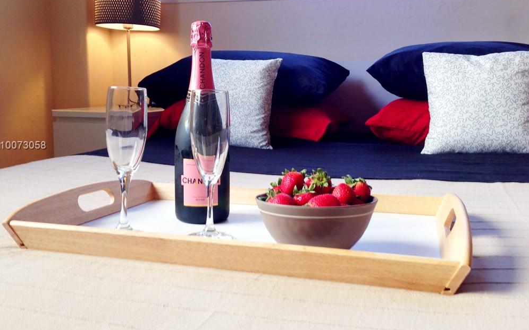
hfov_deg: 54.0
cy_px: 146
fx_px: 519
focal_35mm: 36
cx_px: 263
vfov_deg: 35.3
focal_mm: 4.12
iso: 50
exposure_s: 1/20
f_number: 2.4
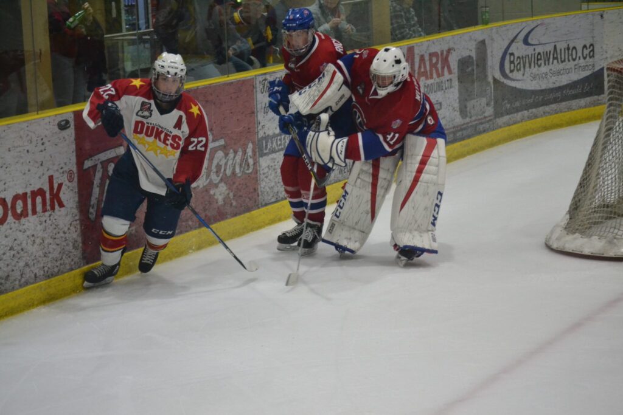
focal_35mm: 102
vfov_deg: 13.4
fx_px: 1765
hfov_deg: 20.0
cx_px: 312
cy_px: 208
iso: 2500
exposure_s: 1/500
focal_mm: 68
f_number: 4.2
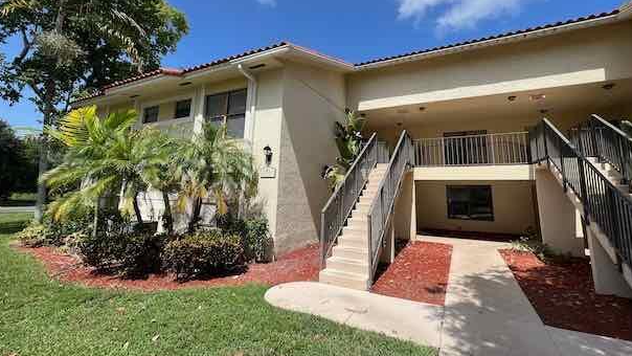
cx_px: 328
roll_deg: -1.4
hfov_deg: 102.9
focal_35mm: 15
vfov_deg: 70.0
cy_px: 147
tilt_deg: +9.5
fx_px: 251
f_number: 1.8
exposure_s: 1/1553
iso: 32
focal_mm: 1.57
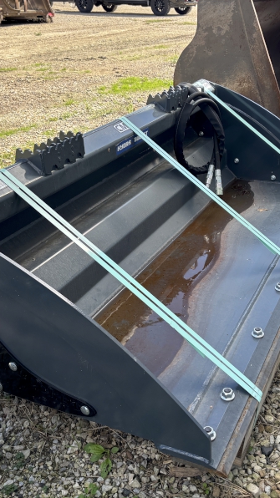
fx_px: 502
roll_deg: -1.4
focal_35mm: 38
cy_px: 249
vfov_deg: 52.8
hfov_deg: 31.0
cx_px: 175
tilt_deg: -23.9
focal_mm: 5.96
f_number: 1.6
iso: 50
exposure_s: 1/634
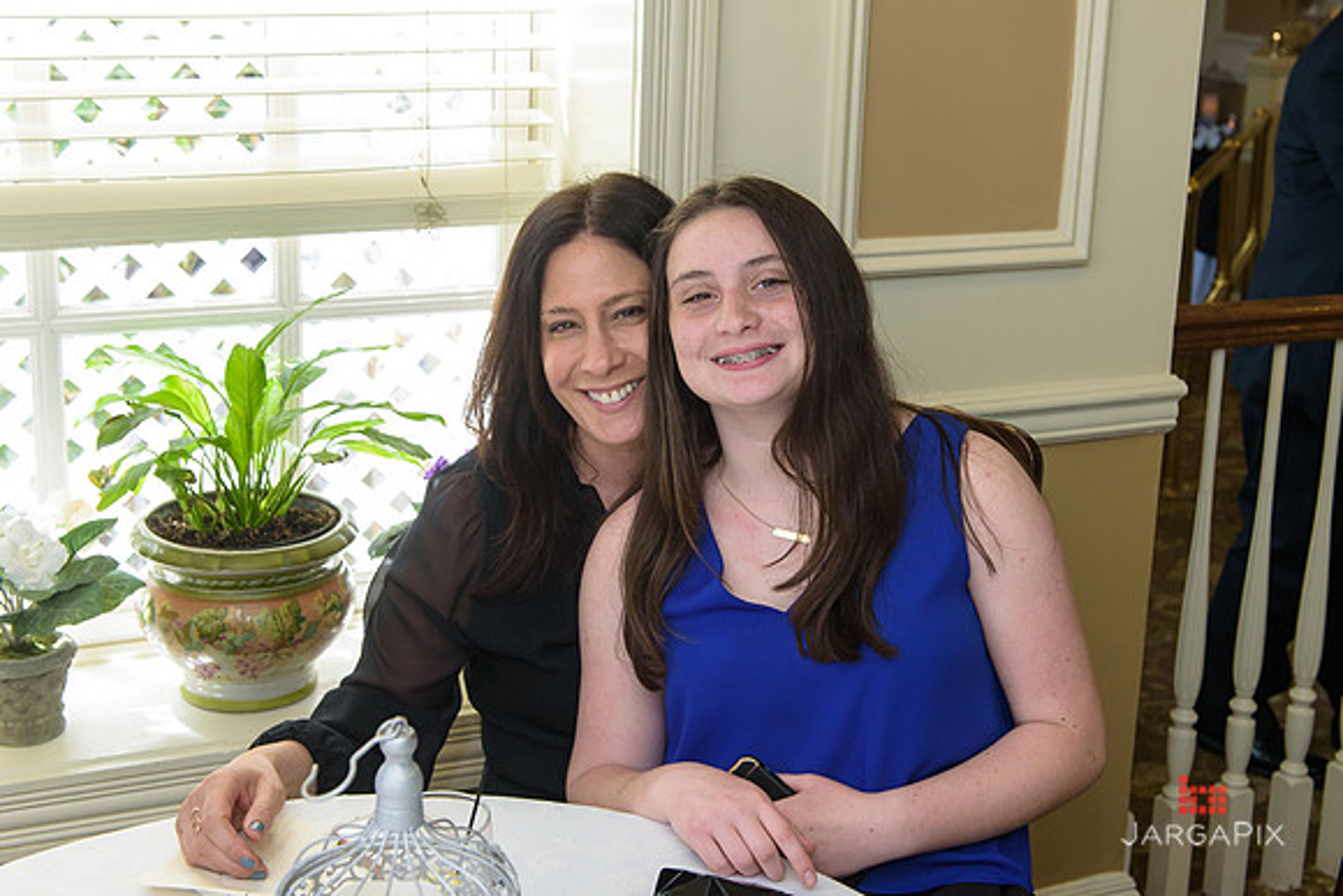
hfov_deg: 38.8
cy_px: 351
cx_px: 734
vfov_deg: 26.4
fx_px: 1906
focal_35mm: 51
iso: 1250
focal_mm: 42
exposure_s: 1/160
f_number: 4
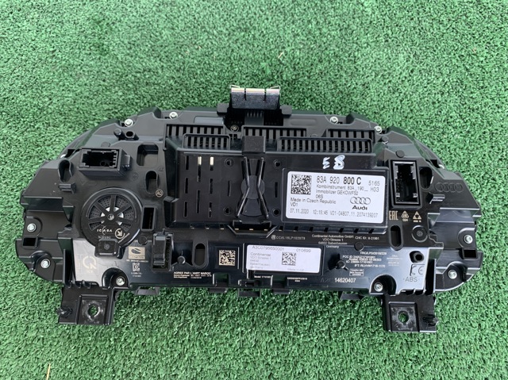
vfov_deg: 53.0
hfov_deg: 67.3
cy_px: 190
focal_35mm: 26
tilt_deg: -70.7
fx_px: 381
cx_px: 254
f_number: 1.8
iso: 100
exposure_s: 1/60
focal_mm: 4.25
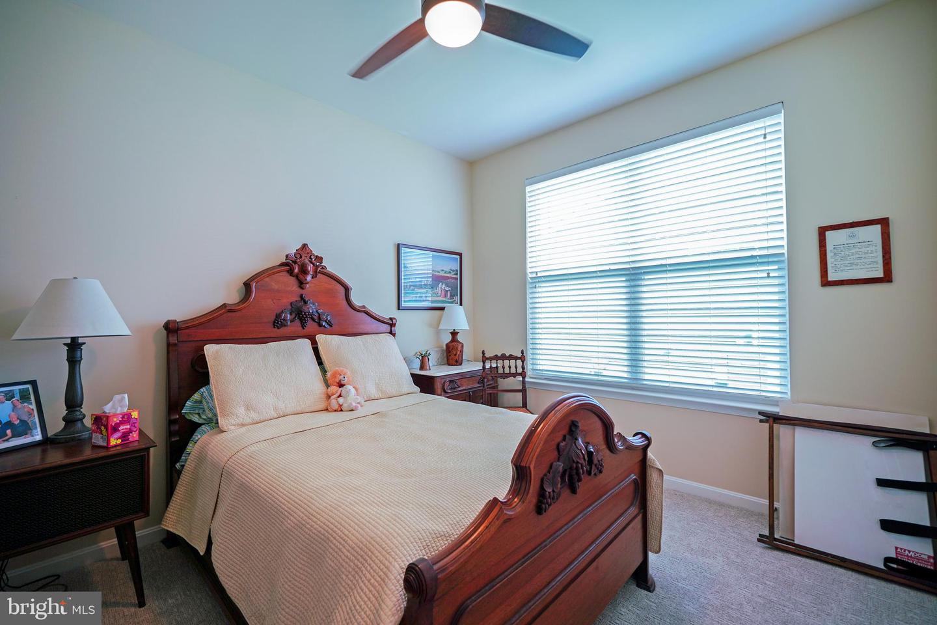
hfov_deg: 100.4
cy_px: 312
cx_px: 468
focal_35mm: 15
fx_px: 390
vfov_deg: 77.3
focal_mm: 10
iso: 125
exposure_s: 1/40
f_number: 3.2
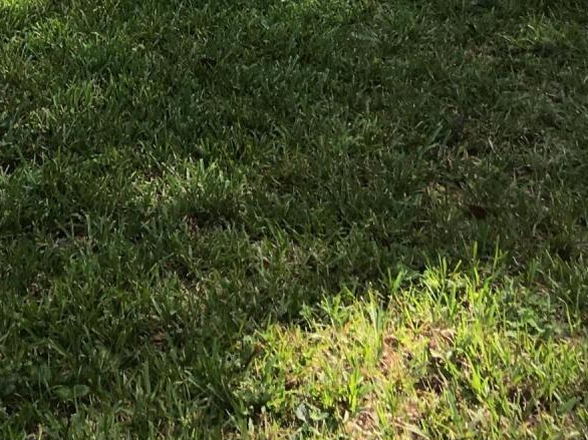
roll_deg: -1.7
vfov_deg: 12.7
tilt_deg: +1.2
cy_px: -489
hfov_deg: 19.0
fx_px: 1681
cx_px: -78
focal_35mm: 99
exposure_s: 1/246
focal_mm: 4.15
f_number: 2.2
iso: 25
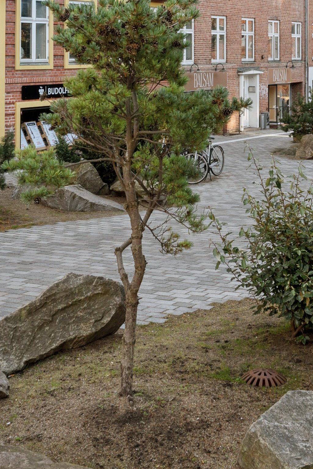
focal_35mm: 68
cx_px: 246
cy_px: 38
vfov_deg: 28.4
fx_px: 887
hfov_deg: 19.8
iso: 400
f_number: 11
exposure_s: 1/80
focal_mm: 35
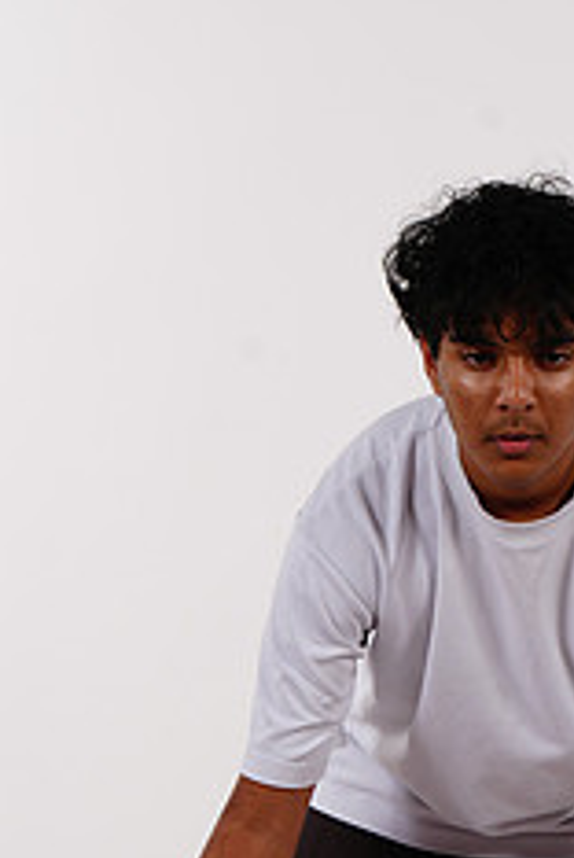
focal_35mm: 388
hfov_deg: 3.6
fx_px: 9252
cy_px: 998
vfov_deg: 5.3
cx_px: 561
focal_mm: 156
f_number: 9
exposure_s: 1/500
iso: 200
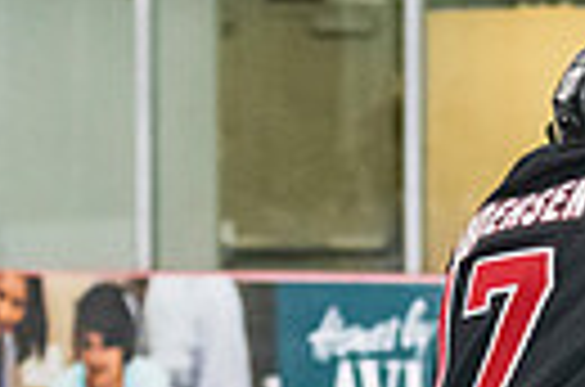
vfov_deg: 2.9
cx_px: 633
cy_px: 598
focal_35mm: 466
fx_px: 7554
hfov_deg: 4.4
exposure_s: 1/800
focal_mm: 70
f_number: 3.2
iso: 2500
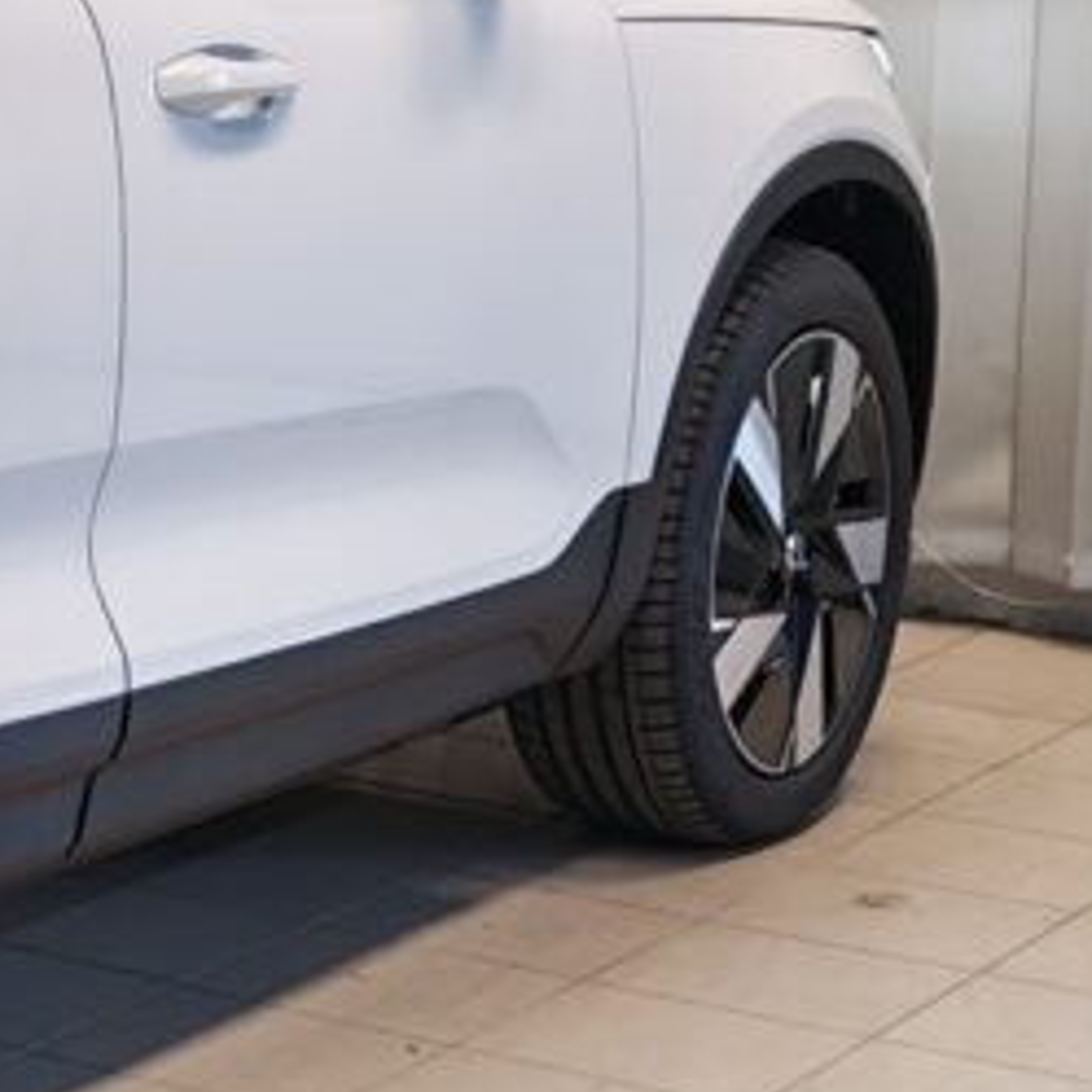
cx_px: -886
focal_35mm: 120
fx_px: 4283
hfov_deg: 13.1
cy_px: 232
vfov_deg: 14.5
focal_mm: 5.4
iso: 100
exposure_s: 1/100
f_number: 1.6
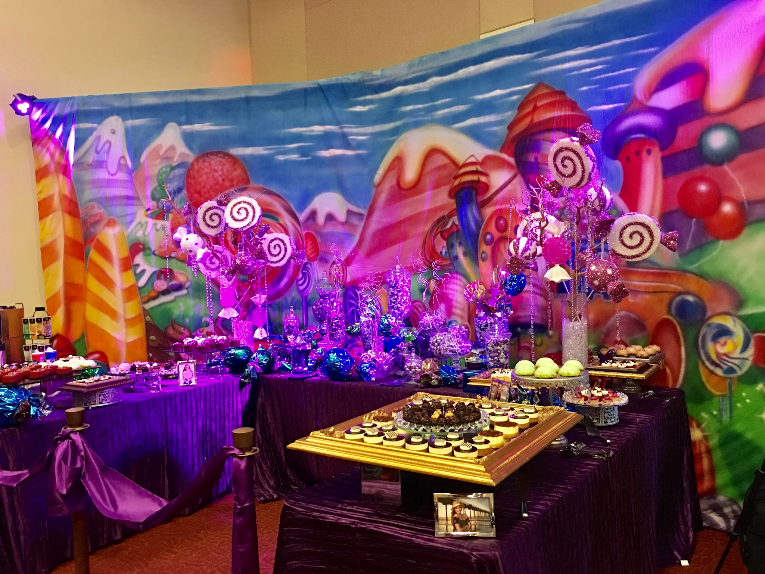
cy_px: 287
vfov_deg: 48.2
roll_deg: +1.2
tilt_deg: -2.5
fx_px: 641
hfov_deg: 61.7
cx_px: 382
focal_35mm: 29
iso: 50
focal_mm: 4.15
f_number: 2.2
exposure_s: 1/4
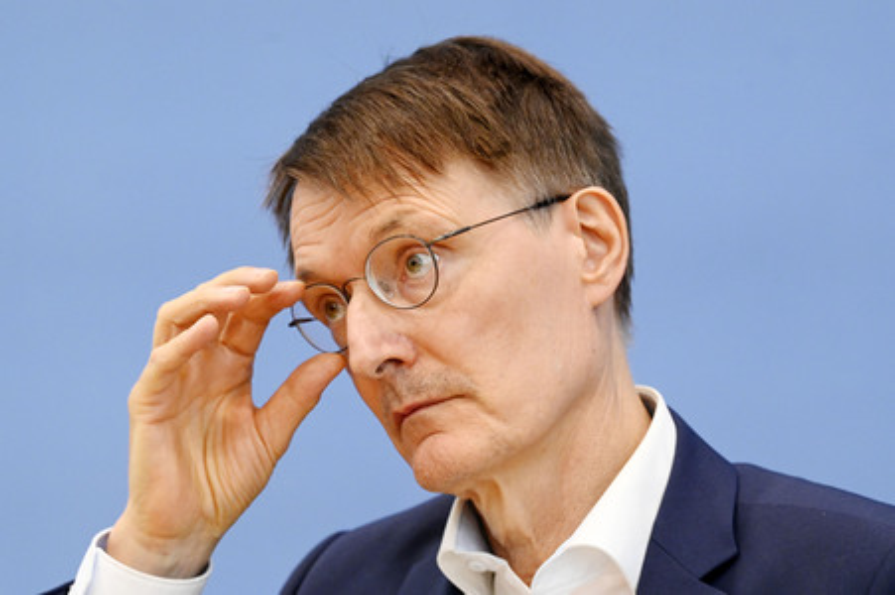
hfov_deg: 10.3
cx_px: 448
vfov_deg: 6.9
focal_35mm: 200
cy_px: 298
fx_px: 4968
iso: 5000
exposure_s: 1/640
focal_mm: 200
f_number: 6.3
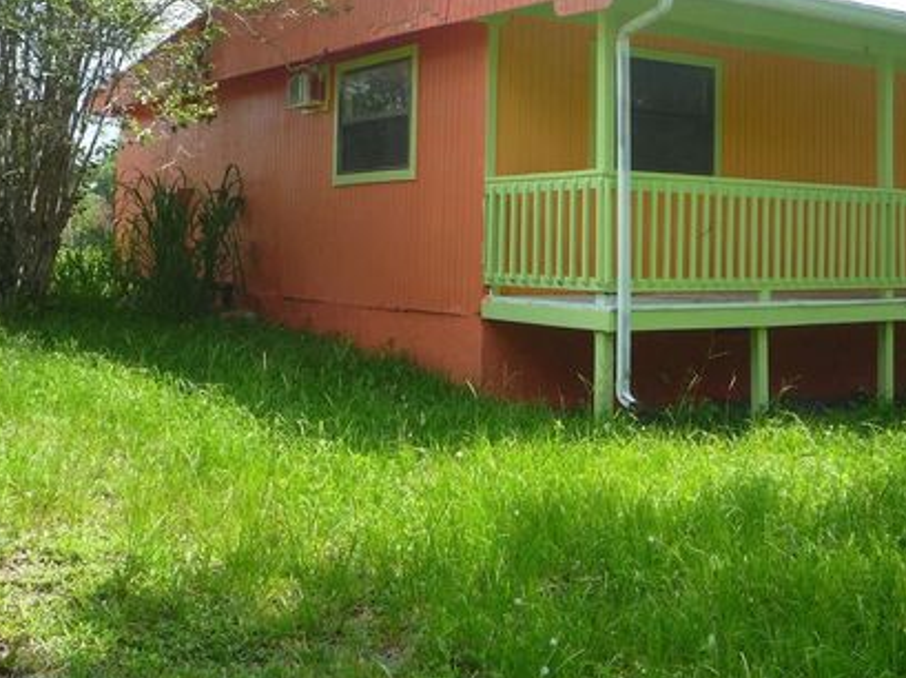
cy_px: 171
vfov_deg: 30.3
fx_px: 1229
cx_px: 532
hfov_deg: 40.3
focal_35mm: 47
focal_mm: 5.2
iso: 100
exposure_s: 1/250
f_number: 4
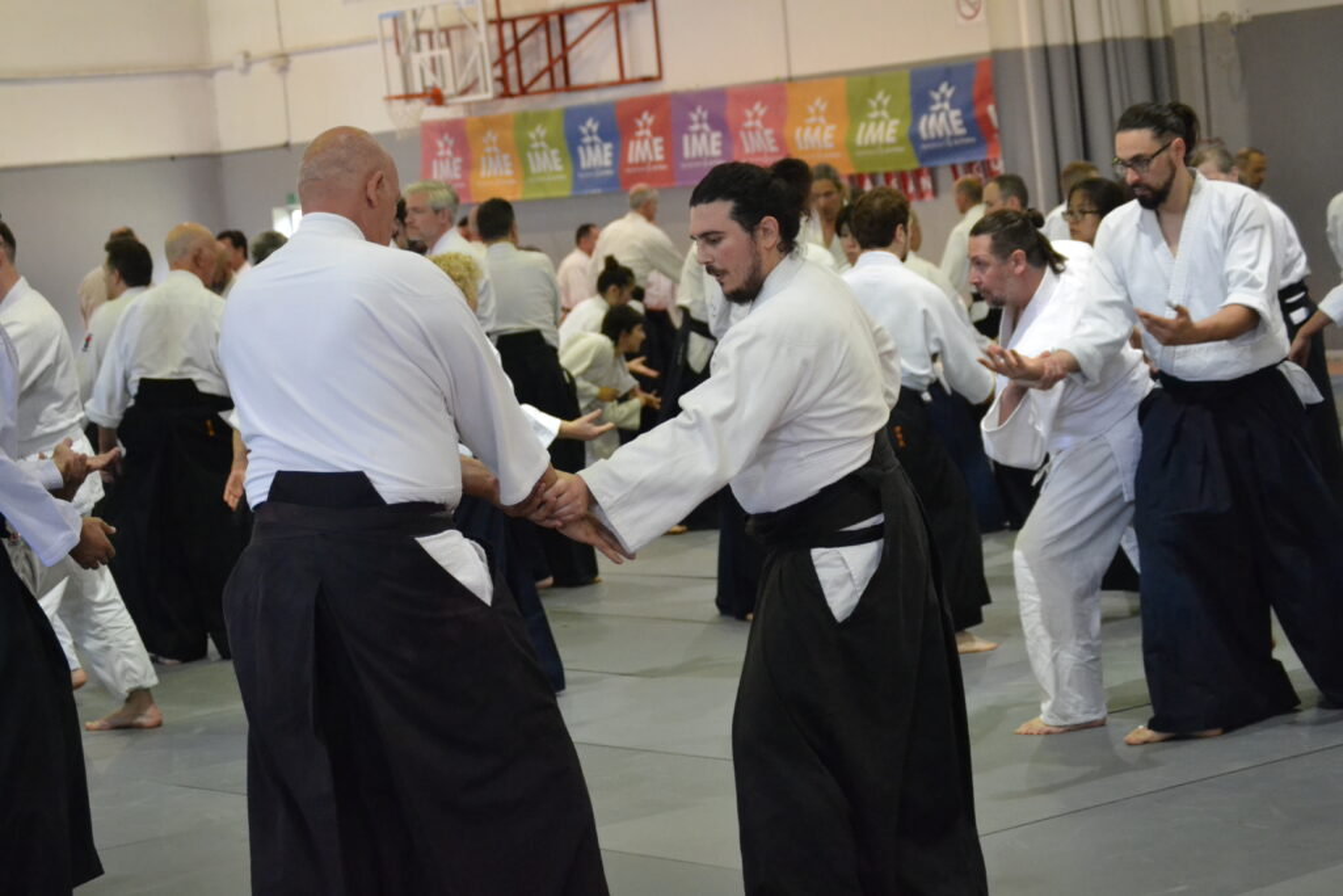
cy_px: 448
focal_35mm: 82
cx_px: 672
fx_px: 3078
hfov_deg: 24.6
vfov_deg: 16.6
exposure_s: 1/250
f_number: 4
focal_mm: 55
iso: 3200
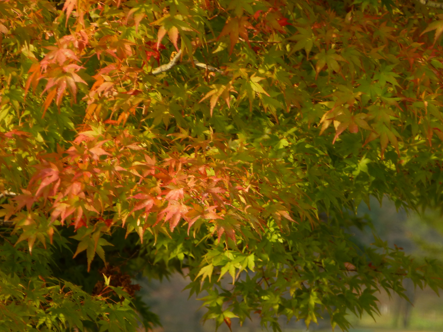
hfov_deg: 4.4
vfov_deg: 3.3
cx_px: 210
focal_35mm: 447
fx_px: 5720
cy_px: 195
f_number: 5.9
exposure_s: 1/125
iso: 100
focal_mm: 65
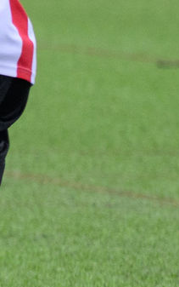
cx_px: -657
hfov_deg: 0.9
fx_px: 11841
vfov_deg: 1.4
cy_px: -35
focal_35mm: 1519
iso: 1000
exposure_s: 1/1250
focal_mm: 170
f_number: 4.8
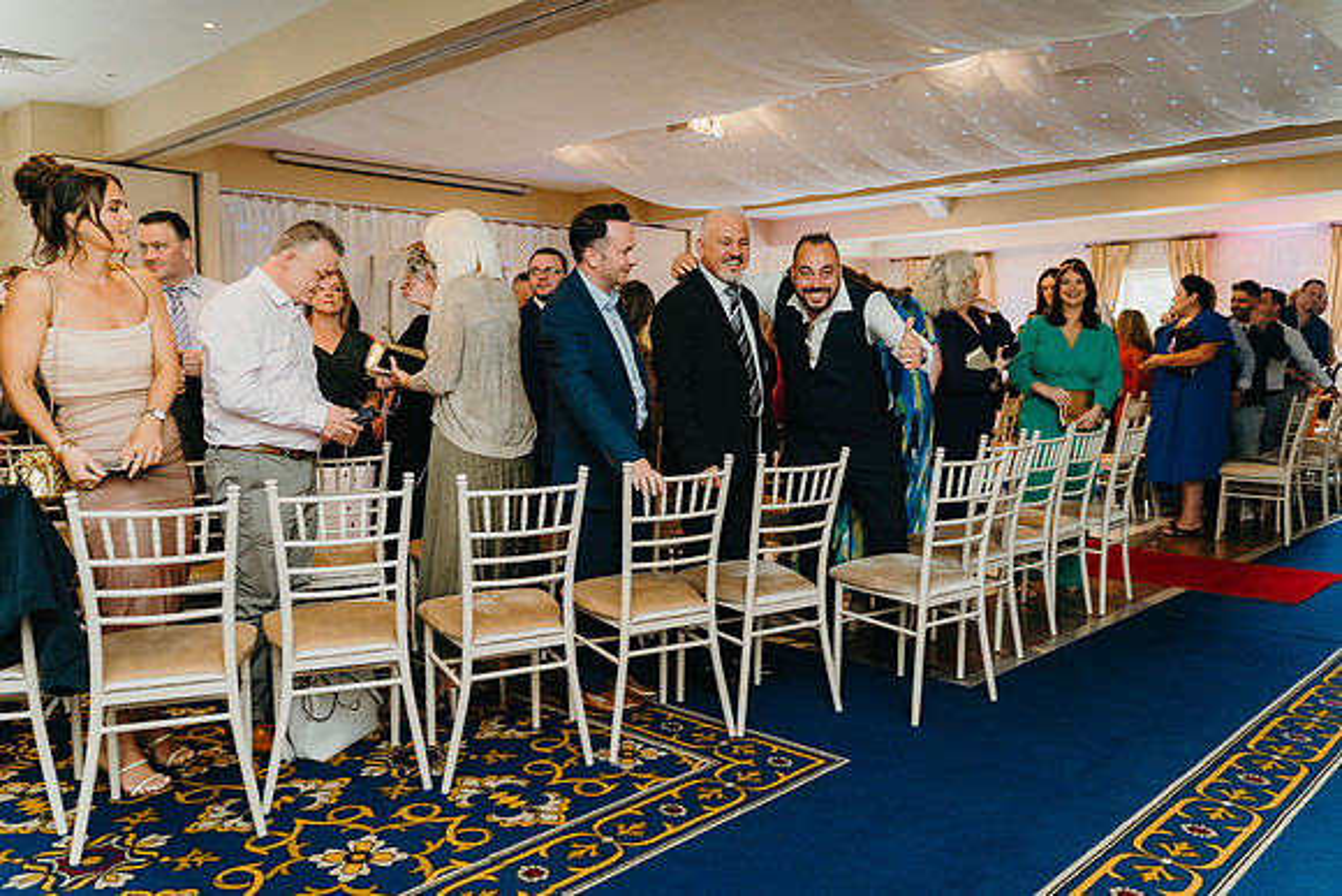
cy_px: 448
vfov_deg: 46.4
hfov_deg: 65.5
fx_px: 1044
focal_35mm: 28
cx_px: 671
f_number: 2.8
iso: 1250
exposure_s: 1/160
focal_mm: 28
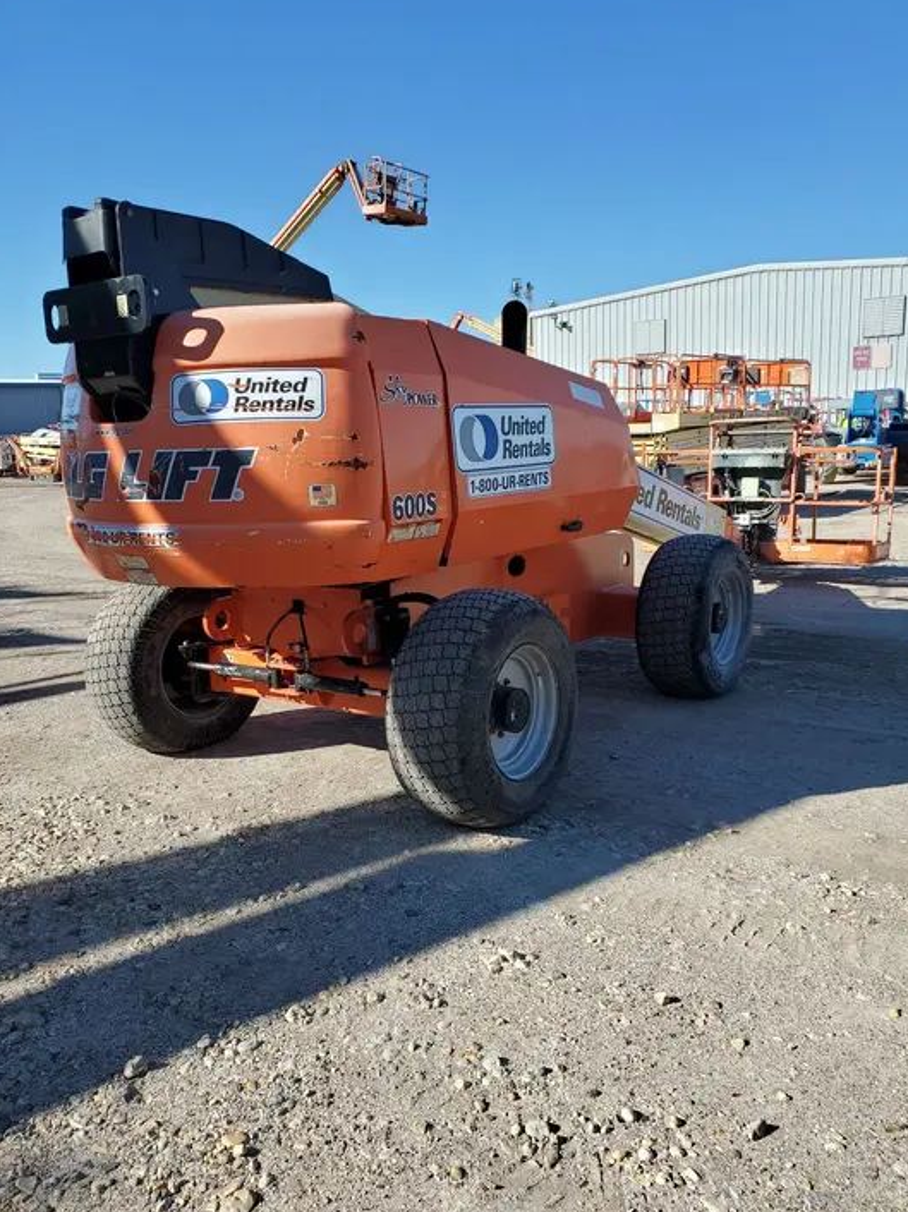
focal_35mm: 27
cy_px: 605
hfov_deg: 51.3
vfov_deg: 65.3
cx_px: 463
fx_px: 945
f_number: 2.4
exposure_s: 1/1007
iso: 50
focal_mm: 4.3
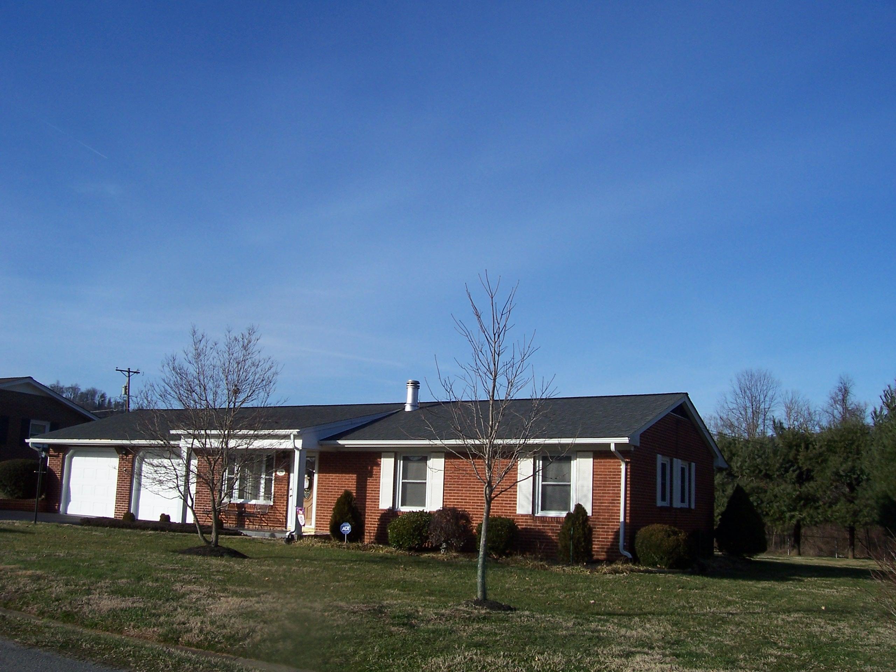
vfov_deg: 41.8
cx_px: 448
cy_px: 336
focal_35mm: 34
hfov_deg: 54.0
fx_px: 880
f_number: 5.6
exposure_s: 1/500
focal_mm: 5.6
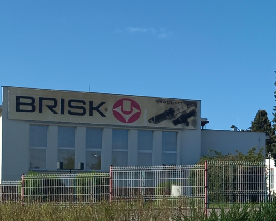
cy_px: 37
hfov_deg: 28.6
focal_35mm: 64
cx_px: 243
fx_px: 523
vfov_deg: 23.4
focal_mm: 4.6
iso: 25
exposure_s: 1/833
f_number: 1.8
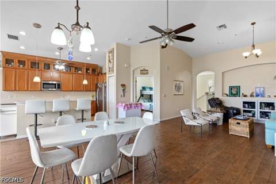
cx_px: 138
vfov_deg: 73.7
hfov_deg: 96.7
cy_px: 92
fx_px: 123
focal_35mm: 16
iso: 400
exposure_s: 1/25
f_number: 8
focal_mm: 16
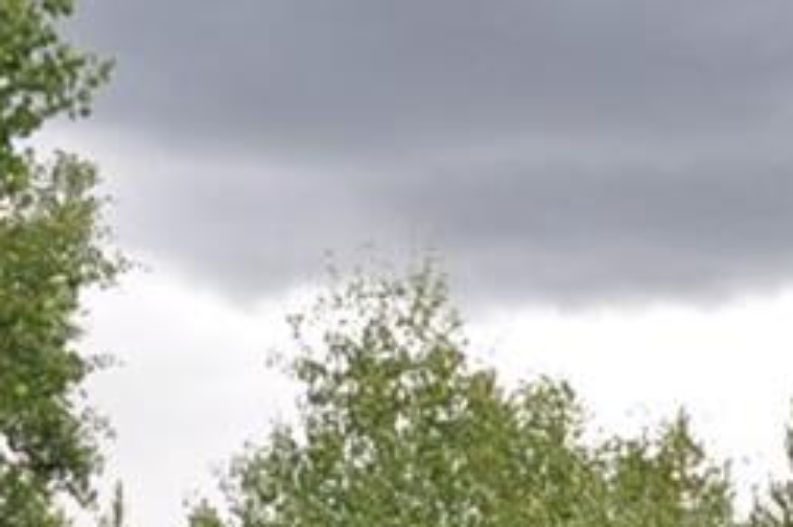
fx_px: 3762
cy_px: 1110
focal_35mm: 171
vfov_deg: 7.6
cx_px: 997
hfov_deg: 11.7
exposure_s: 1/1000
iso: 400
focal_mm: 18
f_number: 4
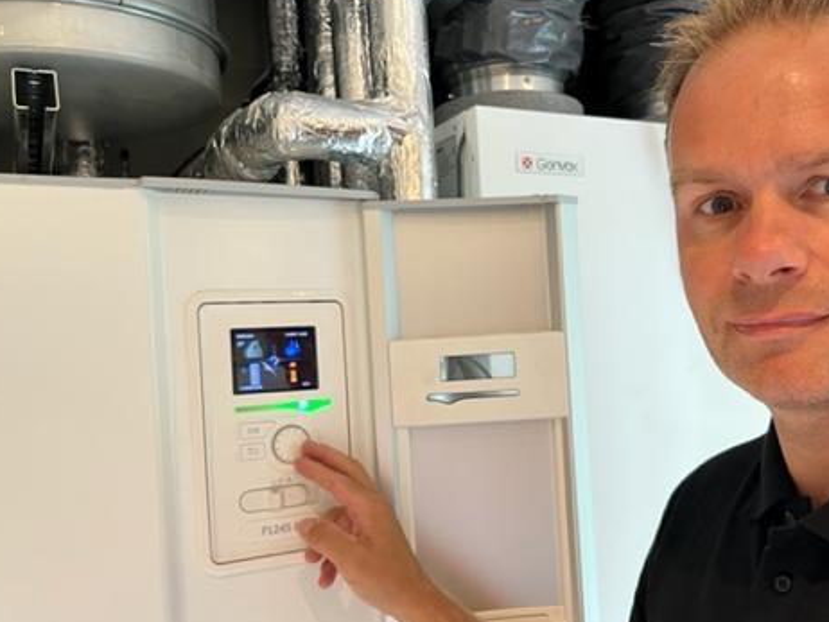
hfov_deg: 51.0
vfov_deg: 39.6
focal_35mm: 36
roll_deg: +3.6
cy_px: 348
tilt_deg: +1.2
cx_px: 492
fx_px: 863
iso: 80
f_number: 1.5
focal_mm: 5.7
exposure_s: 1/50
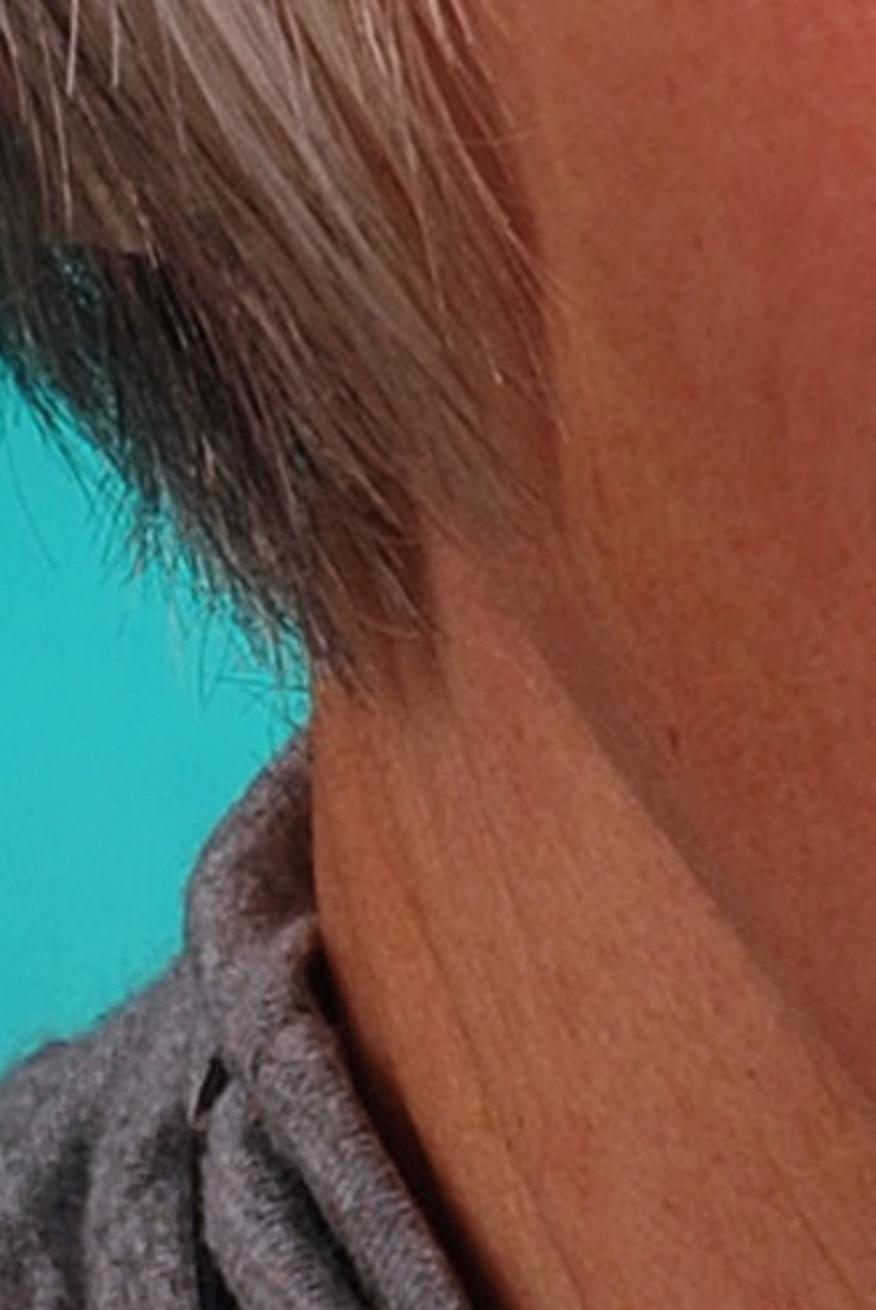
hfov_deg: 1.5
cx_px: 1829
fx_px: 34417
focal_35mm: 945
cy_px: 304
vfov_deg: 2.2
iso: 100
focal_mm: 80
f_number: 10
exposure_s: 1/30
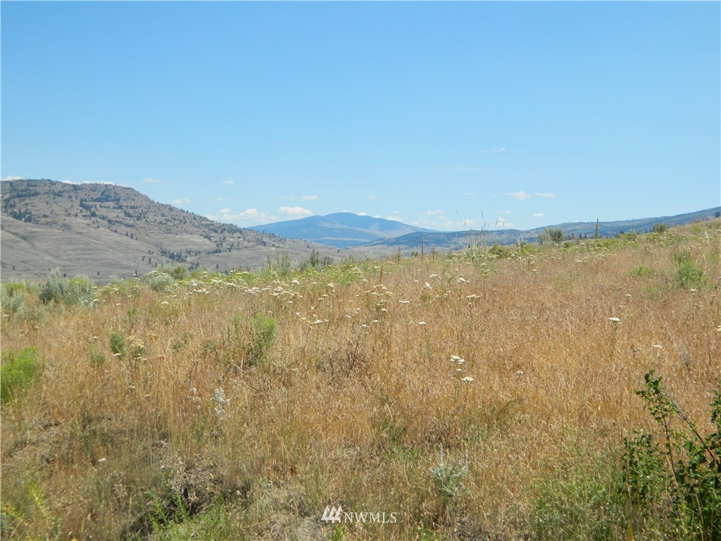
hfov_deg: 45.8
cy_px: 270
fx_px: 854
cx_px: 360
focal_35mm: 41
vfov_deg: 35.1
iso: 80
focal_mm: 7.3
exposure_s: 1/160
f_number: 9.8
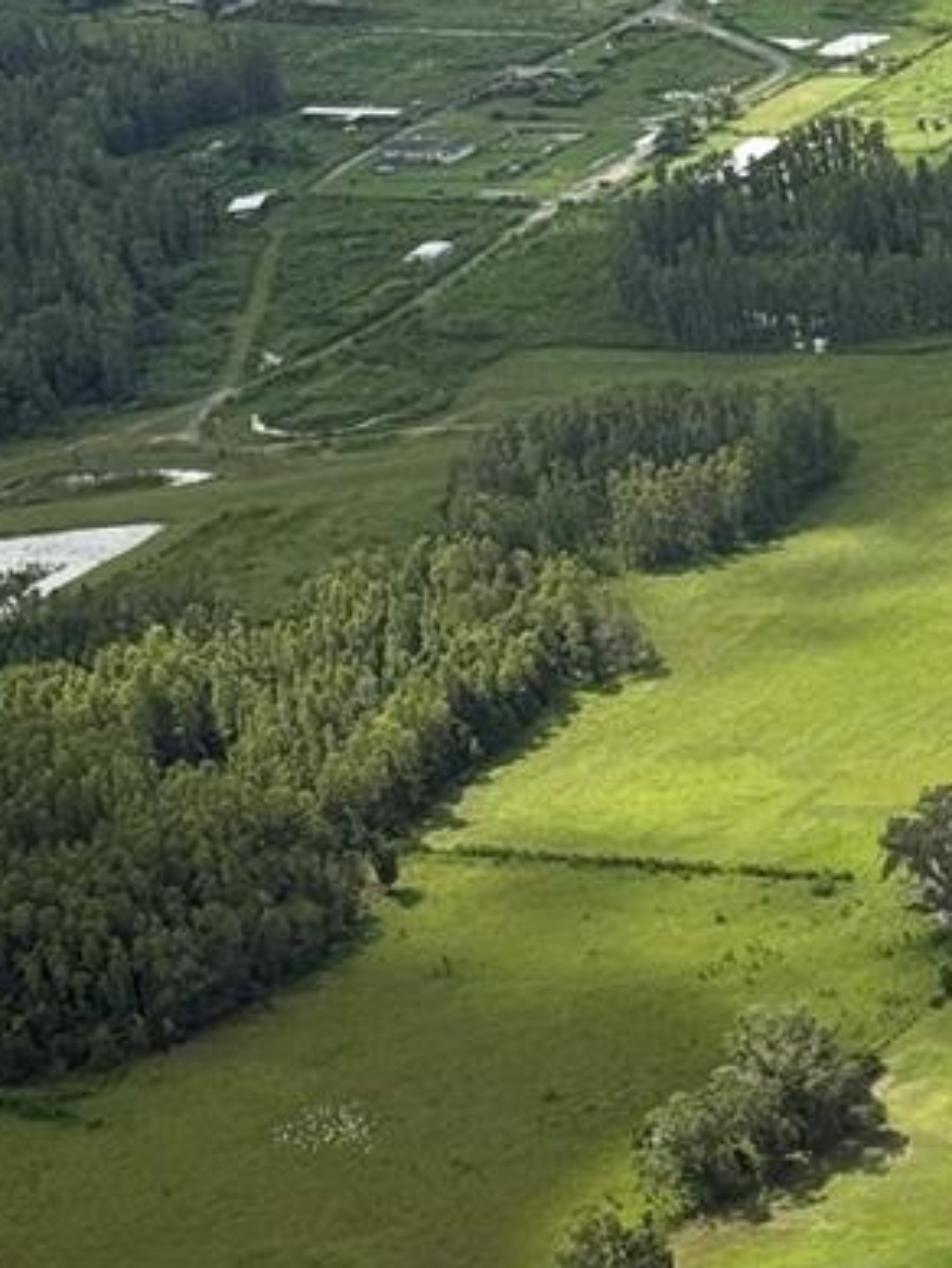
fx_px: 5424
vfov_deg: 13.1
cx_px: 1392
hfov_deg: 9.8
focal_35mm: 148
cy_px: 1379
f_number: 1.78
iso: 64
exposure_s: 1/2667
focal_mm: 6.76
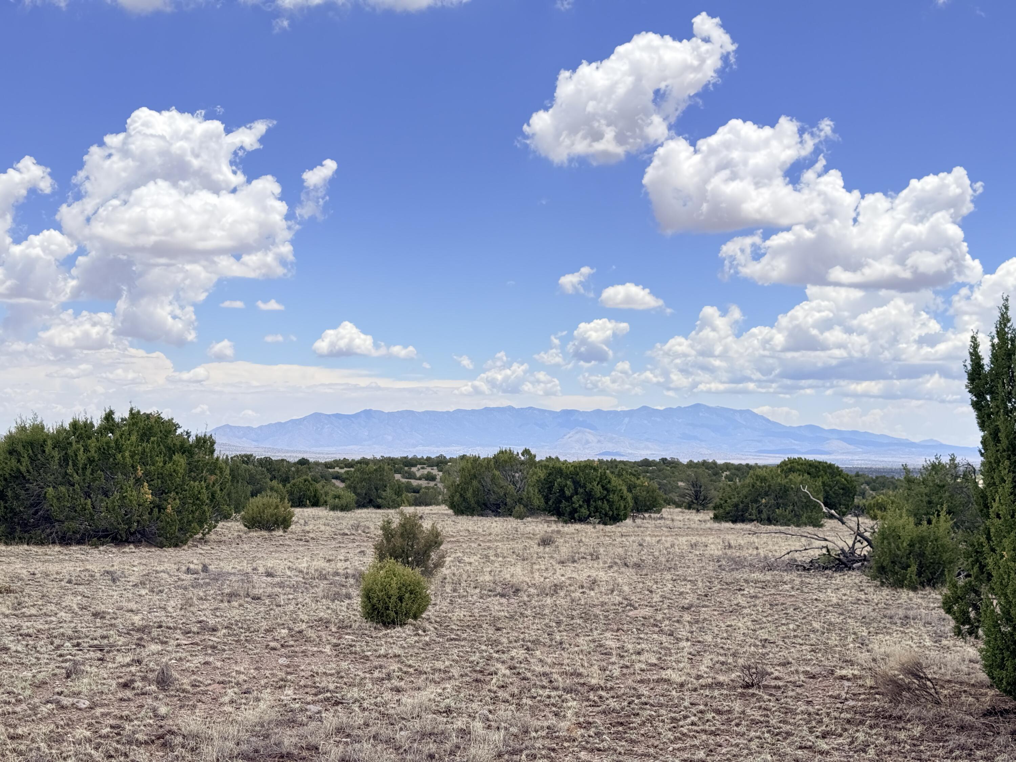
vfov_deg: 30.3
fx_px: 1409
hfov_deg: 39.7
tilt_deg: +2.5
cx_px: 508
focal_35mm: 48
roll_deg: -1.2
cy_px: 381
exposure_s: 1/2494
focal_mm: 6.76
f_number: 1.78
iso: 80
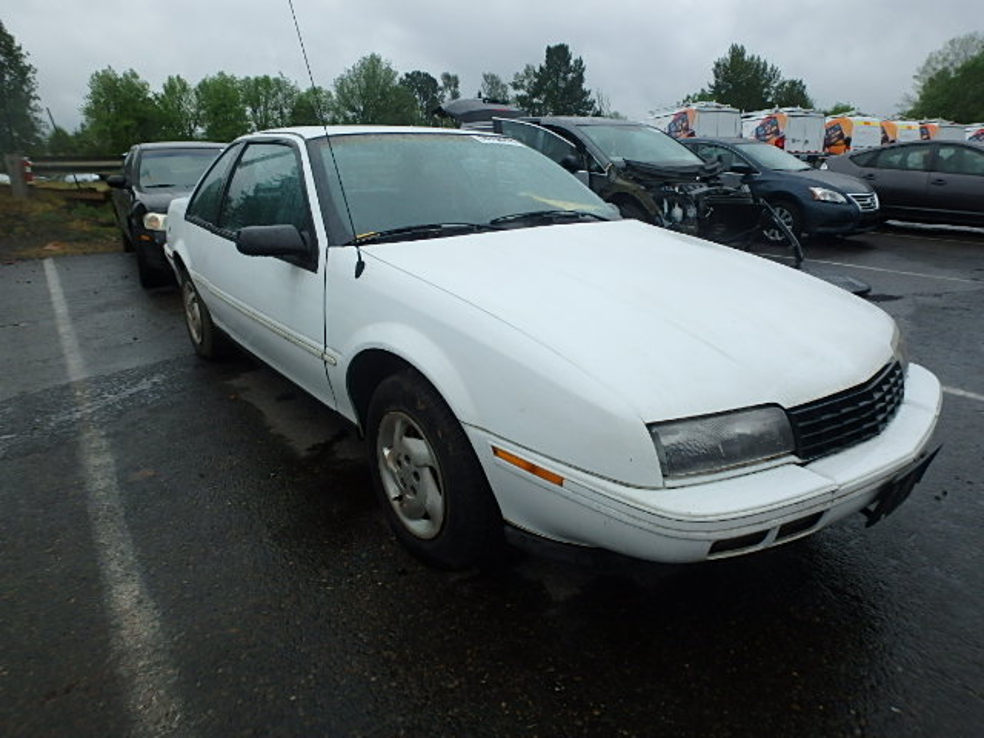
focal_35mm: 21
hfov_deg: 79.0
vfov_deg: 63.4
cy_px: 369
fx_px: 597
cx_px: 492
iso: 125
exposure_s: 1/500
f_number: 3.5
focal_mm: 3.7
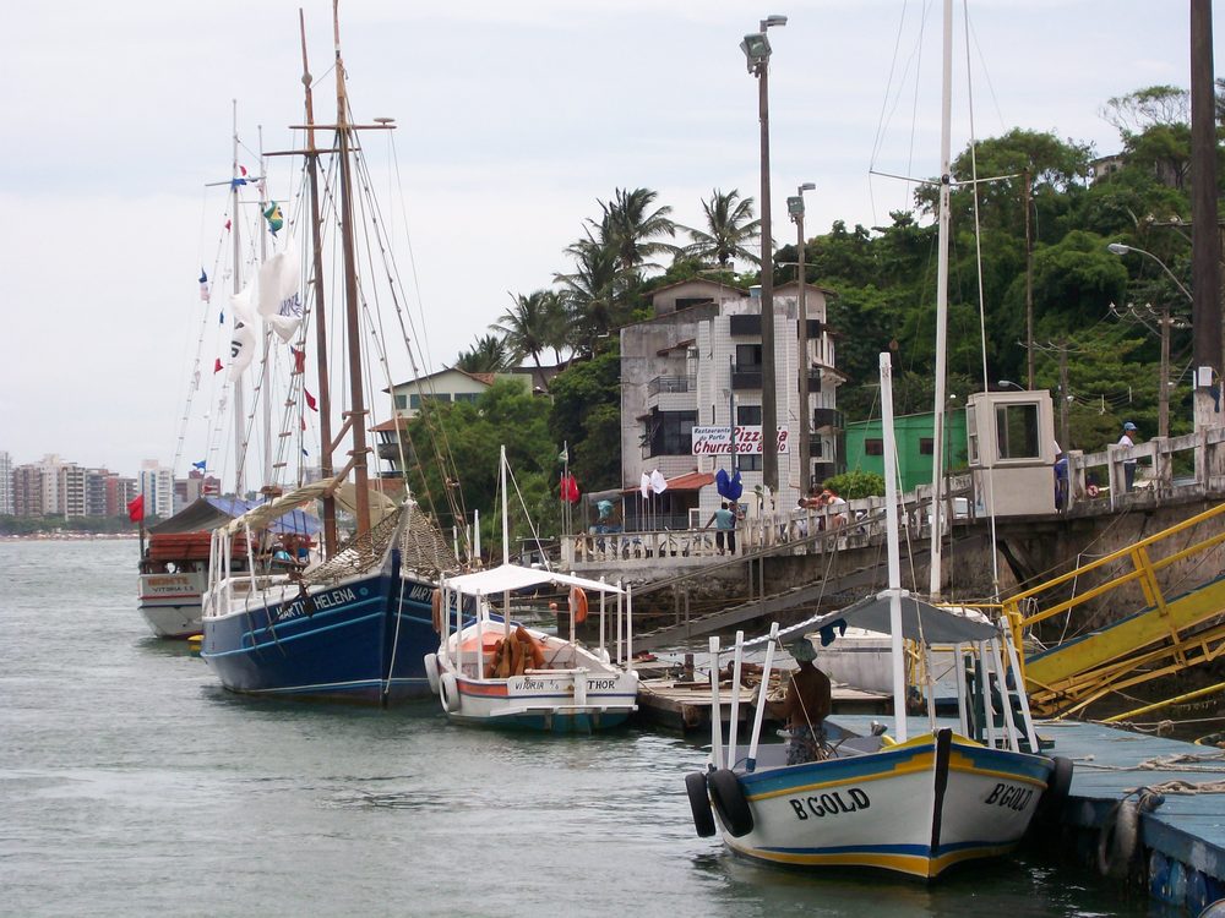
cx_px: 612
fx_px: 3822
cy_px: 459
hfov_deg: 18.2
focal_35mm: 108
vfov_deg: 13.7
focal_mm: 18
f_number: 4.8
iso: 80
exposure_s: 1/554
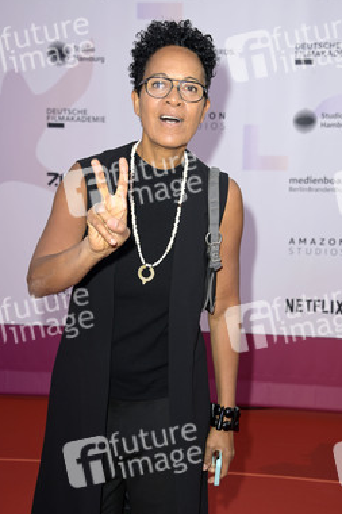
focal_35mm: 61
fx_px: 870
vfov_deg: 32.9
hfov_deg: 22.2
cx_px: 172
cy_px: 253
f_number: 5.6
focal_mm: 58
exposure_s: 1/250
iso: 250
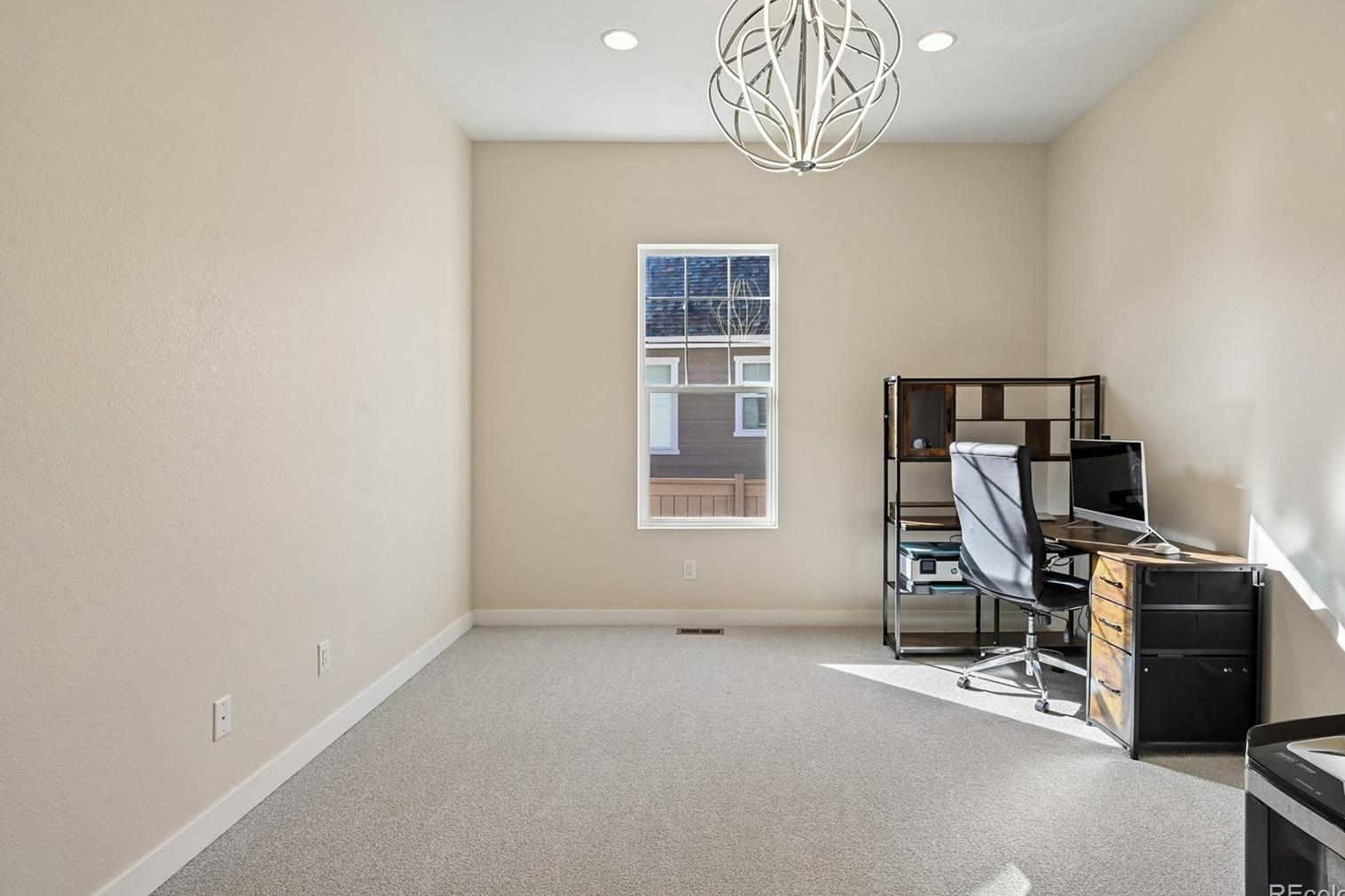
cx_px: 703
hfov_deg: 85.3
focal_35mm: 20
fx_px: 729
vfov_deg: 63.1
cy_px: 440
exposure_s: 1/80
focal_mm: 18.5
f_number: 10
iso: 400
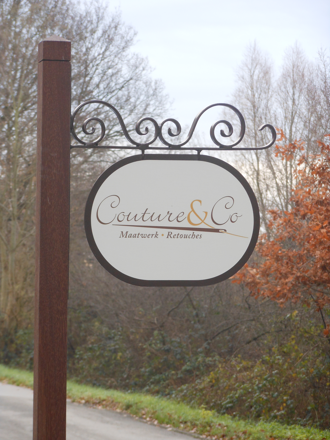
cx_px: 165
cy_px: 220
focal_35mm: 167
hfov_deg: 8.9
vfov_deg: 11.8
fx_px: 2123
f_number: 5.4
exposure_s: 1/60
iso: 200
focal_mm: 29.8
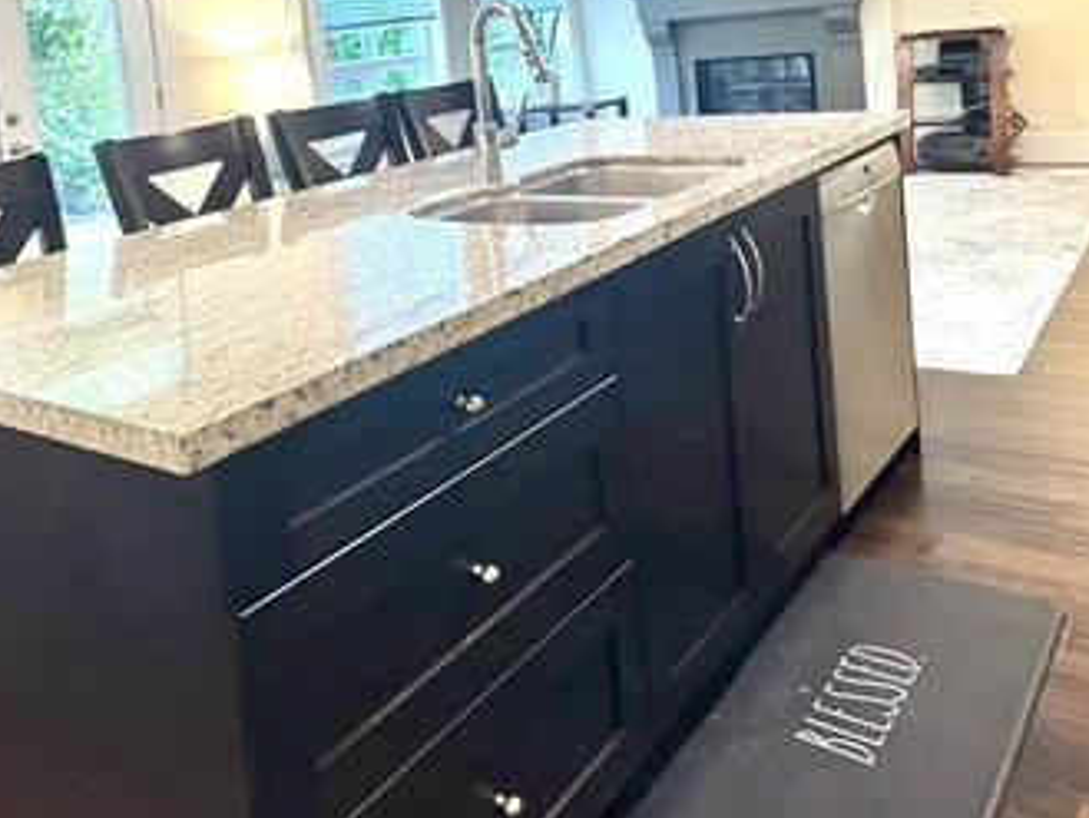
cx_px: 440
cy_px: 123
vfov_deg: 39.5
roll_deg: +5.3
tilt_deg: -5.0
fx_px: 1070
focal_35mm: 34
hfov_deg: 53.6
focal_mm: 2.22
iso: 640
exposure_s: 1/40
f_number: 2.2
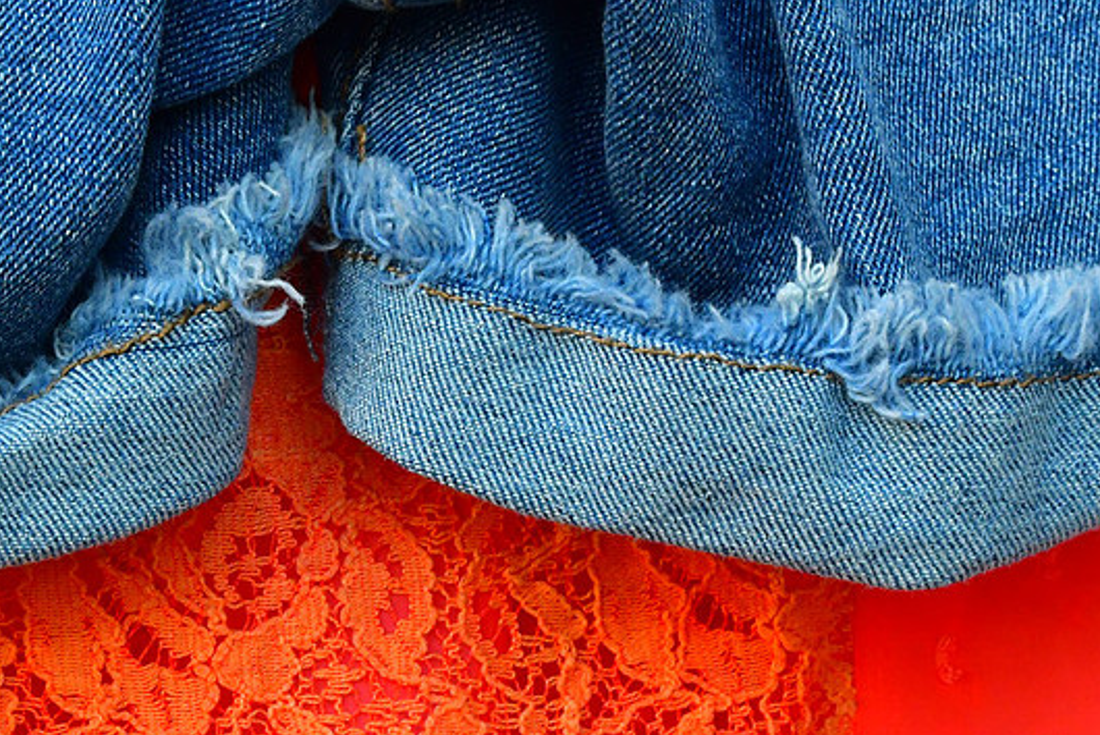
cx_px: 185
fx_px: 4188
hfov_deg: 14.9
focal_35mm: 137
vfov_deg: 10.0
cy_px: 529
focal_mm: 44
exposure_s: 1/60
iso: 1400
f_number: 16
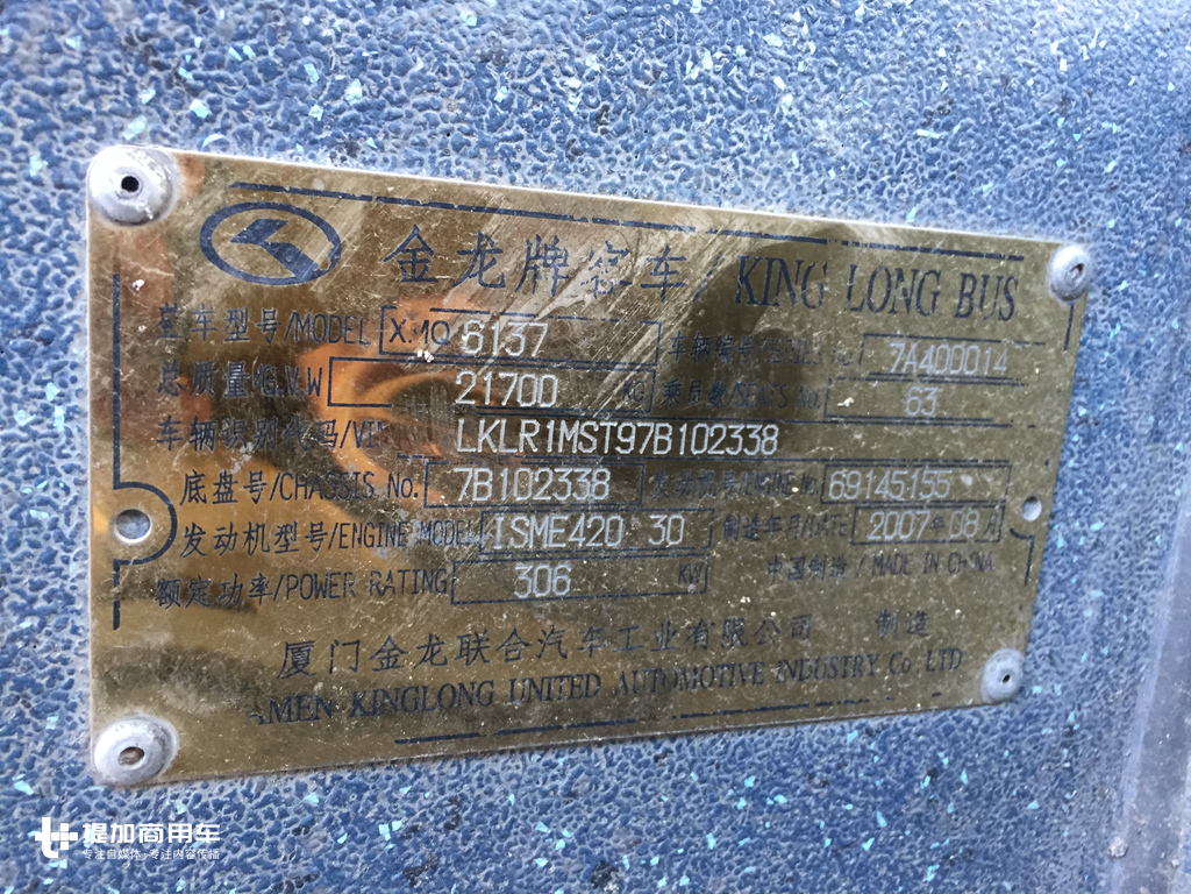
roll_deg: -1.0
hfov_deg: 61.7
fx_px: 998
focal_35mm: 29
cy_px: 447
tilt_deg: -10.7
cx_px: 596
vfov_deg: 48.2
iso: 160
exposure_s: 1/33
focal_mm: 4.15
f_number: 2.2
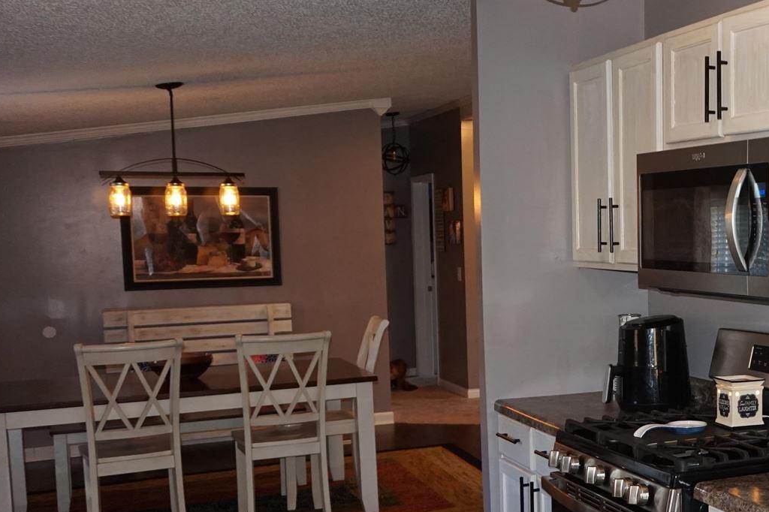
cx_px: 747
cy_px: 319
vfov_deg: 28.0
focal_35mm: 48
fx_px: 1025
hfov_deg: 37.3
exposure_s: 1/160
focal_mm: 16
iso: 800
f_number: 3.5
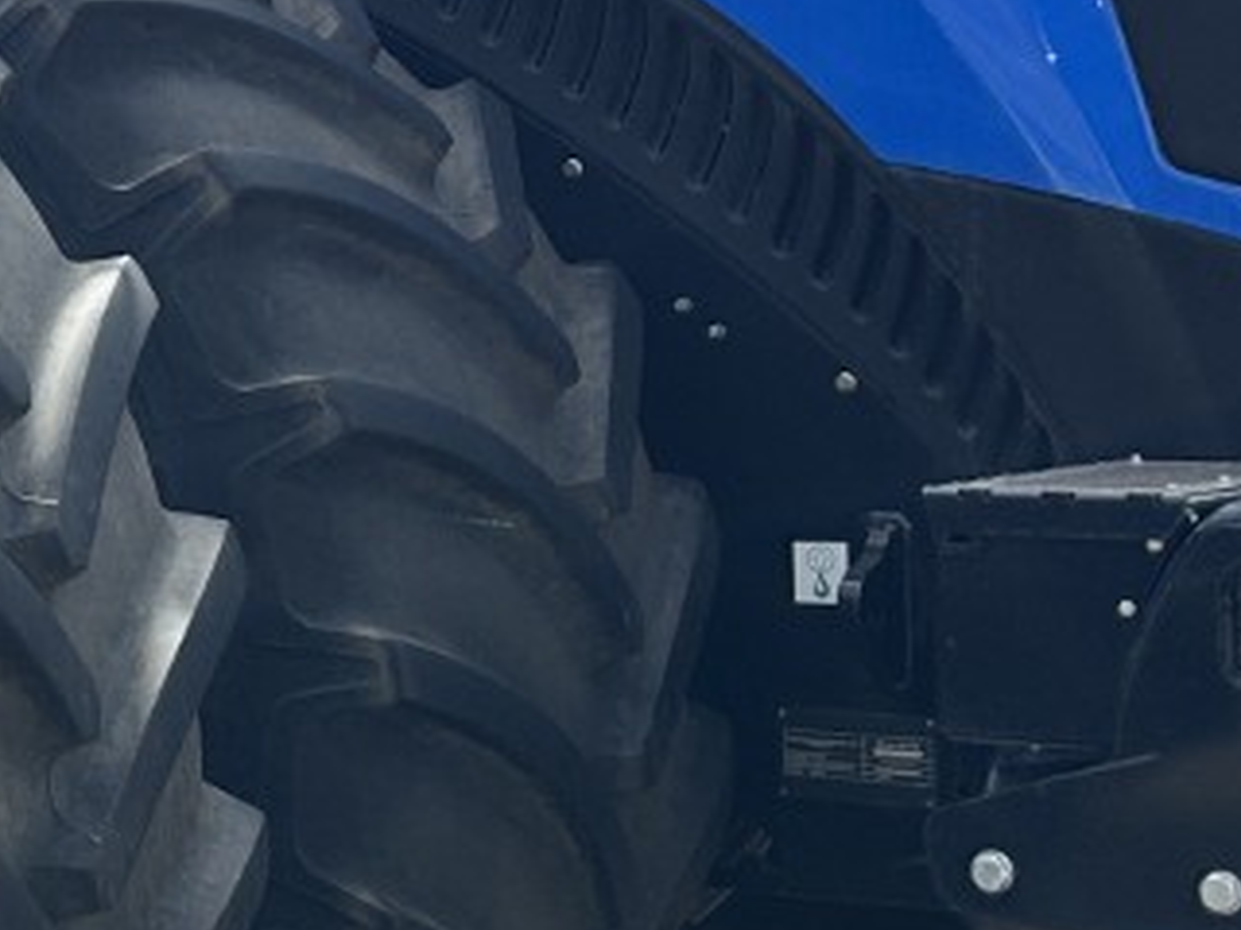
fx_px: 4195
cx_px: -438
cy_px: 151
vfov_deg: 12.6
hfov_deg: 15.9
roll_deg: +1.3
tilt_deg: +2.7
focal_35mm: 117
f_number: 1.5
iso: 50
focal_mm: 5.7
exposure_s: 1/3831
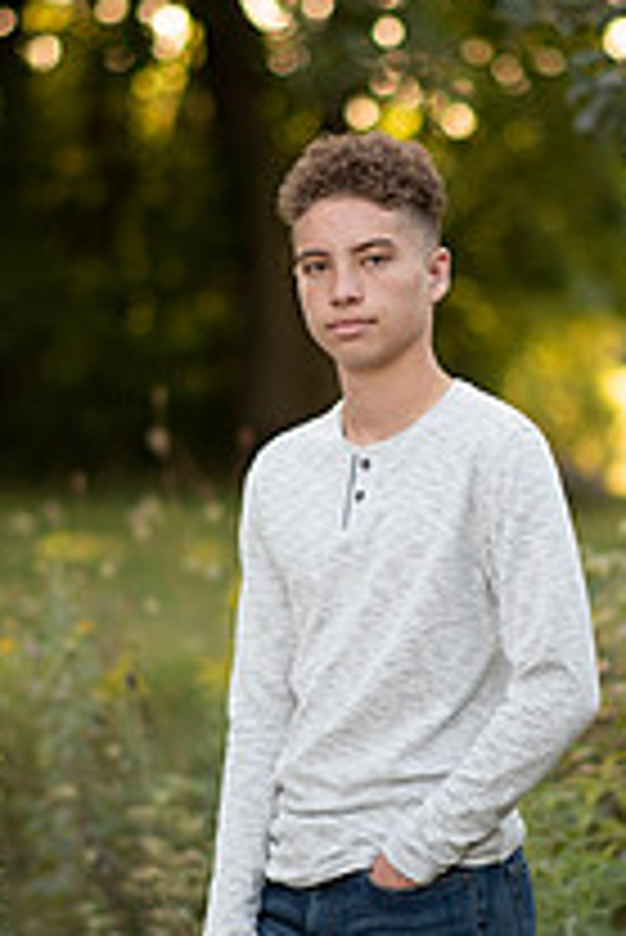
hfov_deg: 7.5
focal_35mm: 184
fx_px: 4791
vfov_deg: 11.2
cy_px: 482
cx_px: 360
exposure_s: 1/320
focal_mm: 85
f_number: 1.8
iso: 100
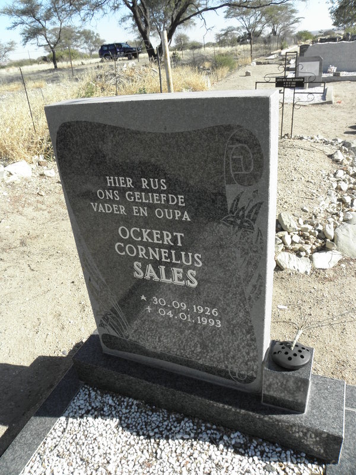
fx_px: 370
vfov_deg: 65.3
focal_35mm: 27
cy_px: 238
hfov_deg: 51.4
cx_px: 178
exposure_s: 1/125
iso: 64
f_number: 5.6
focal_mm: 4.83
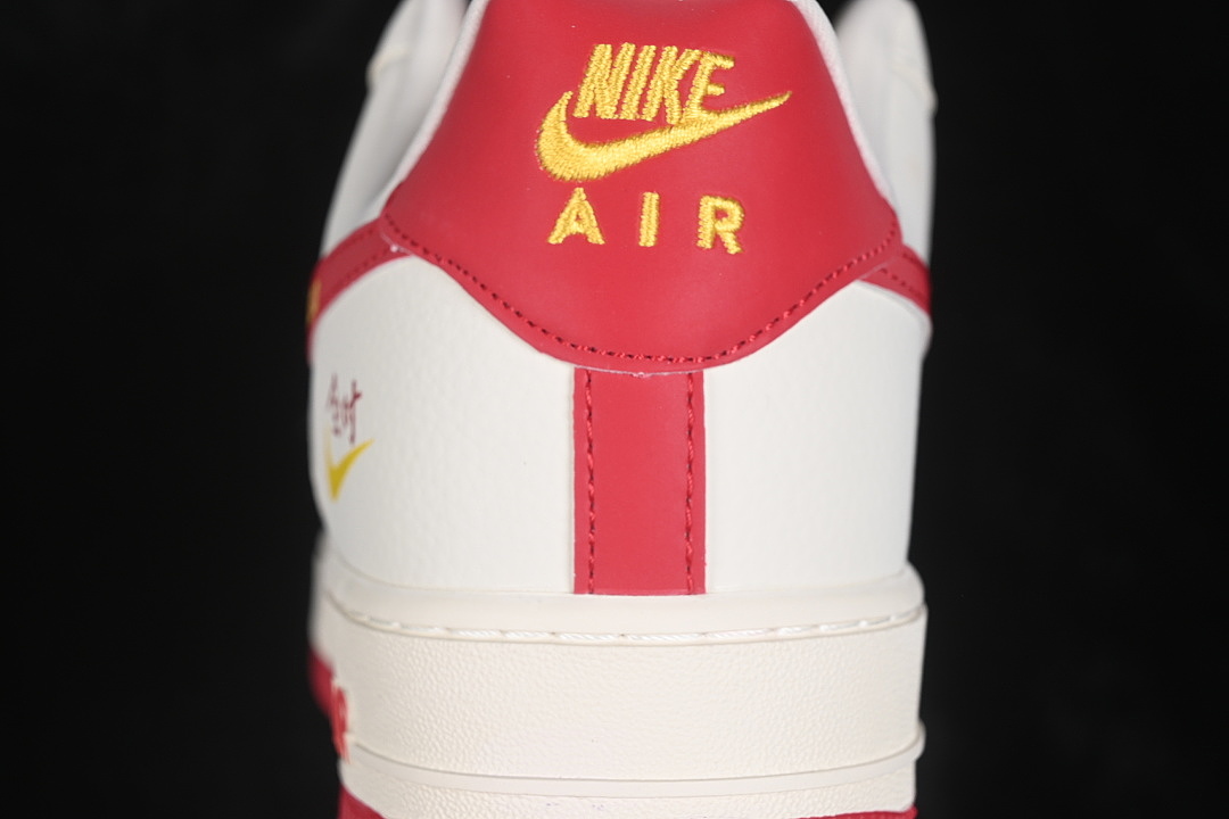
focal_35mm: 75
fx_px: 2560
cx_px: 614
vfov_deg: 18.2
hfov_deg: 27.0
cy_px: 410
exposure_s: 1/80
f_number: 7.1
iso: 160
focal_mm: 50
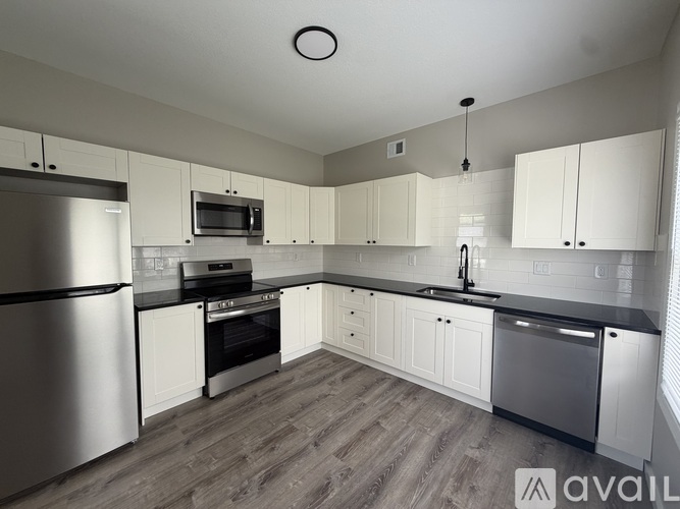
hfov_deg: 102.1
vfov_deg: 85.7
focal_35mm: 14
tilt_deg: -3.4
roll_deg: +0.0
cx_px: 340
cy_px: 254
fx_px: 275
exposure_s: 1/121
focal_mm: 2.22
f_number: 2.2
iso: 125
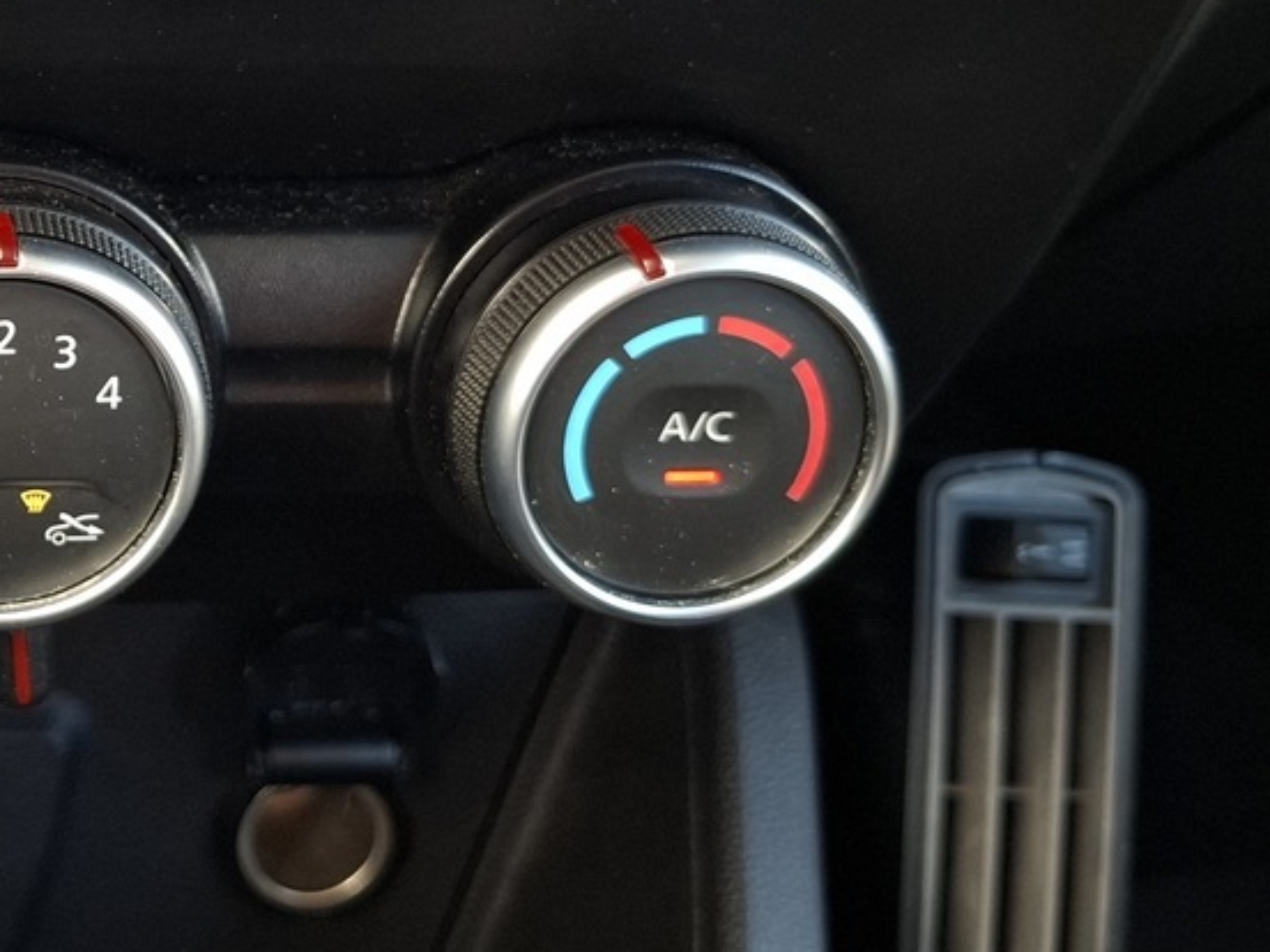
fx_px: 2201
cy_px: 327
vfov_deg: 24.3
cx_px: -58
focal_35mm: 60
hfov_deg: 29.6
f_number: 1.8
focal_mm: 5.54
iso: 160
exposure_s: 1/50
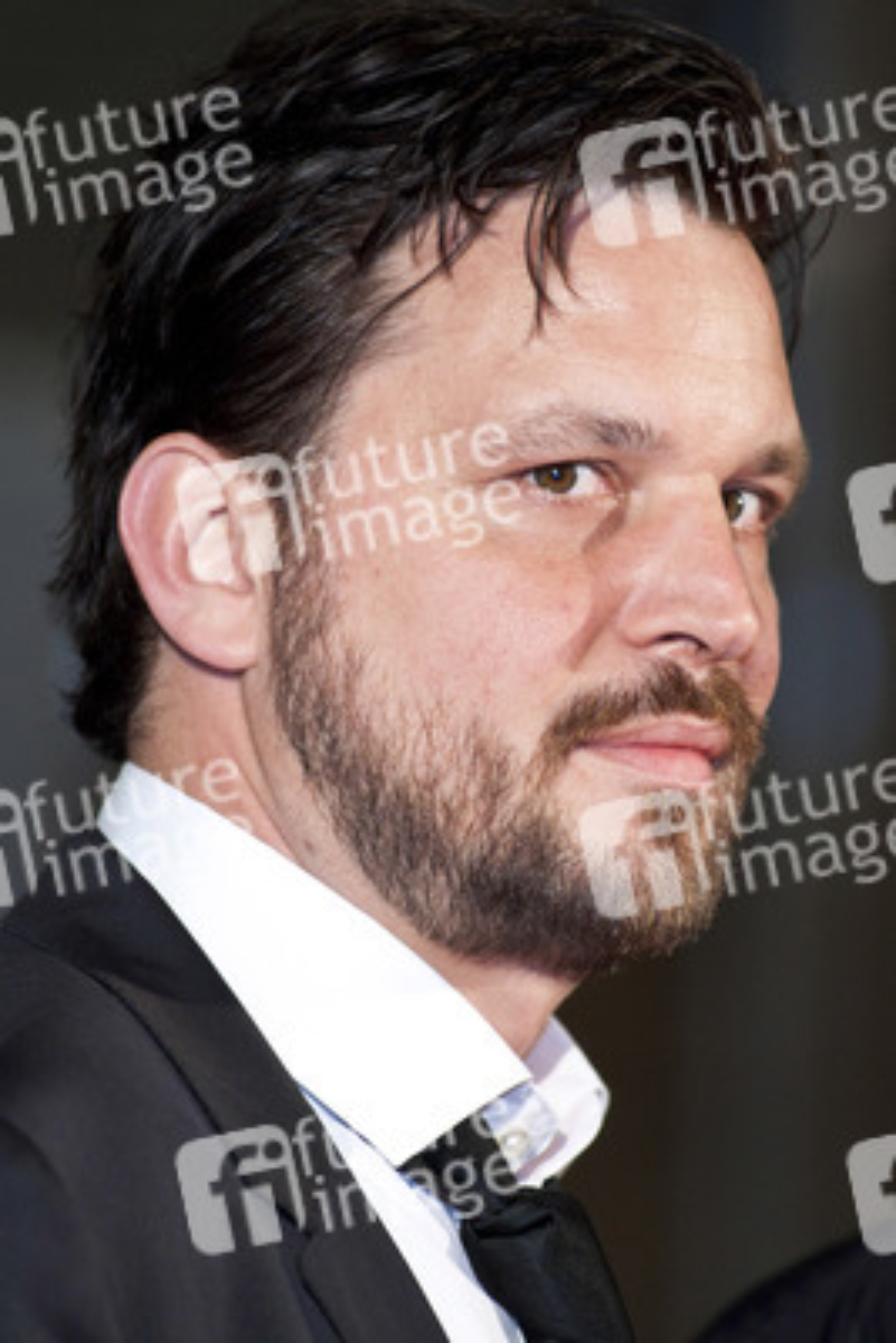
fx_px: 7460
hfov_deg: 6.9
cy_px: 672
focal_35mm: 200
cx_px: 448
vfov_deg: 10.3
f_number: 4
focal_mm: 200
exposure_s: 1/320
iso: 1600
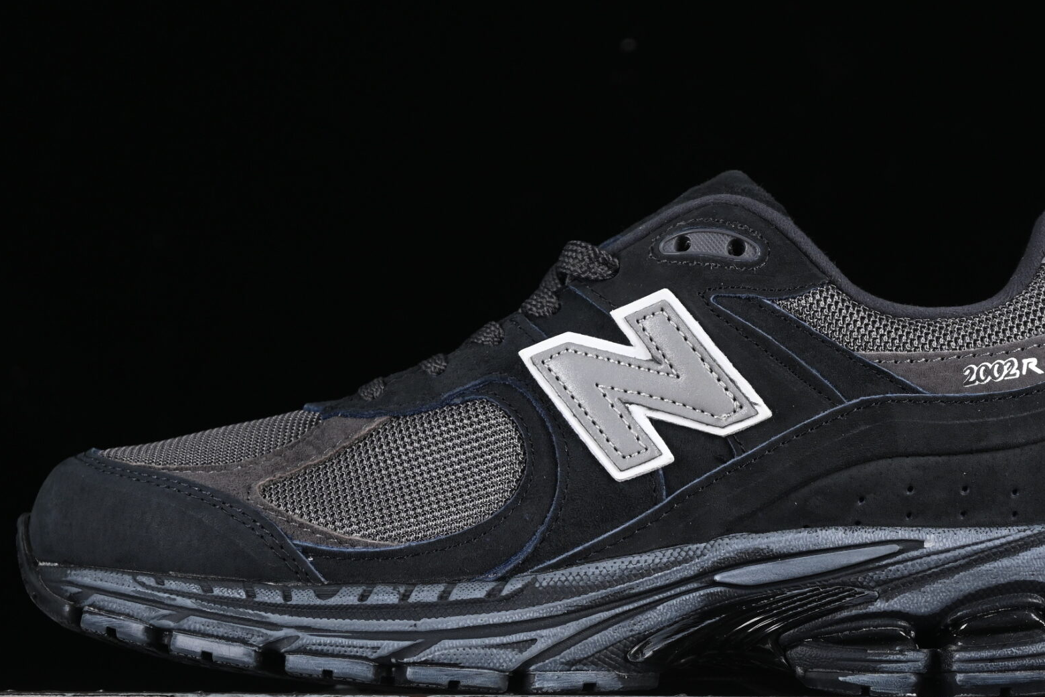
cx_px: 628
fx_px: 3570
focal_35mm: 123
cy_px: 346
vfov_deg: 11.1
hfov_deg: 16.6
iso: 160
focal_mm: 50
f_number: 6.3
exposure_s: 1/60
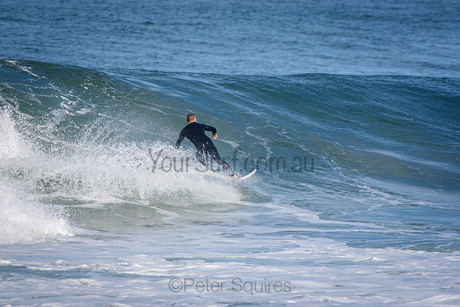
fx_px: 8052
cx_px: 230
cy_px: 154
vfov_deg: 2.2
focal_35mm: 630
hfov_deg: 3.3
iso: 280
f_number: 5.6
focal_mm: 420
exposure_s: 1/2000
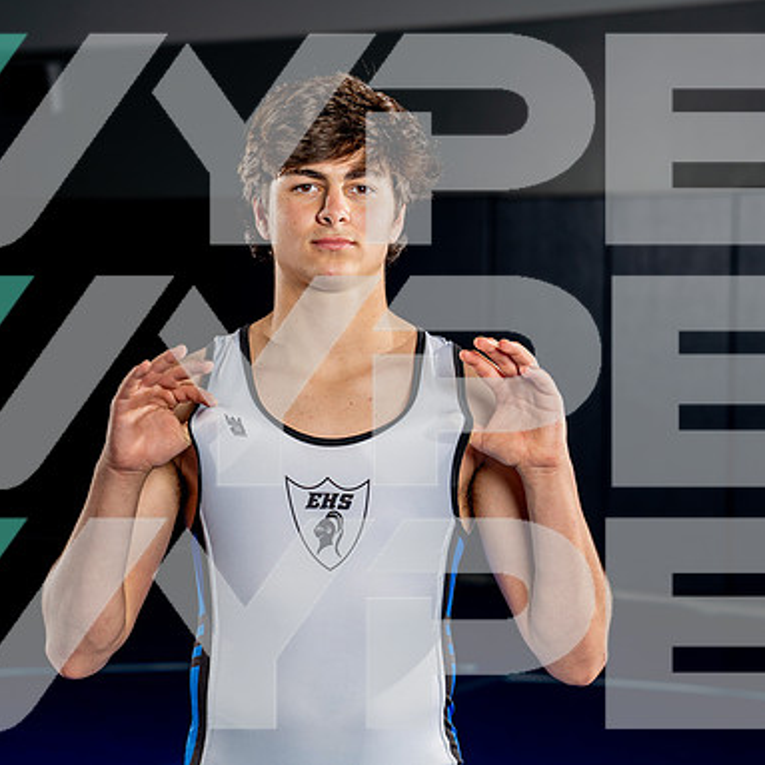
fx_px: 2250
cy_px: 382
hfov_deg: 19.3
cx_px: 334
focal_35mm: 90
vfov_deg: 19.3
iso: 125
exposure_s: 1/250
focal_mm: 70
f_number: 4
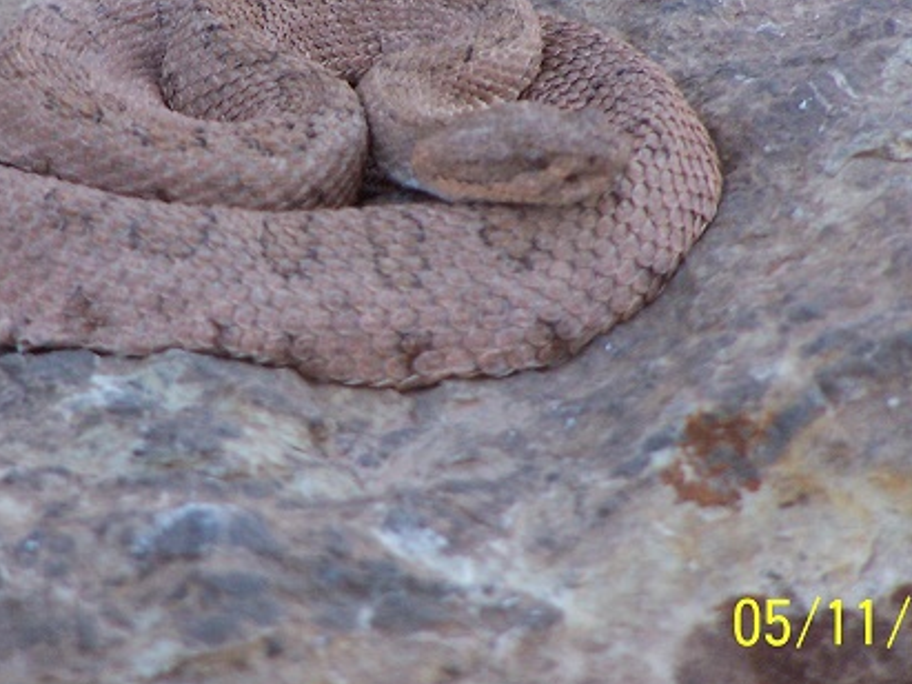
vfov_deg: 2.3
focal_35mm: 647
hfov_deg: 3.1
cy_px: 194
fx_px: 17041
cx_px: 342
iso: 140
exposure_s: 1/250
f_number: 3.7
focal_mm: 63
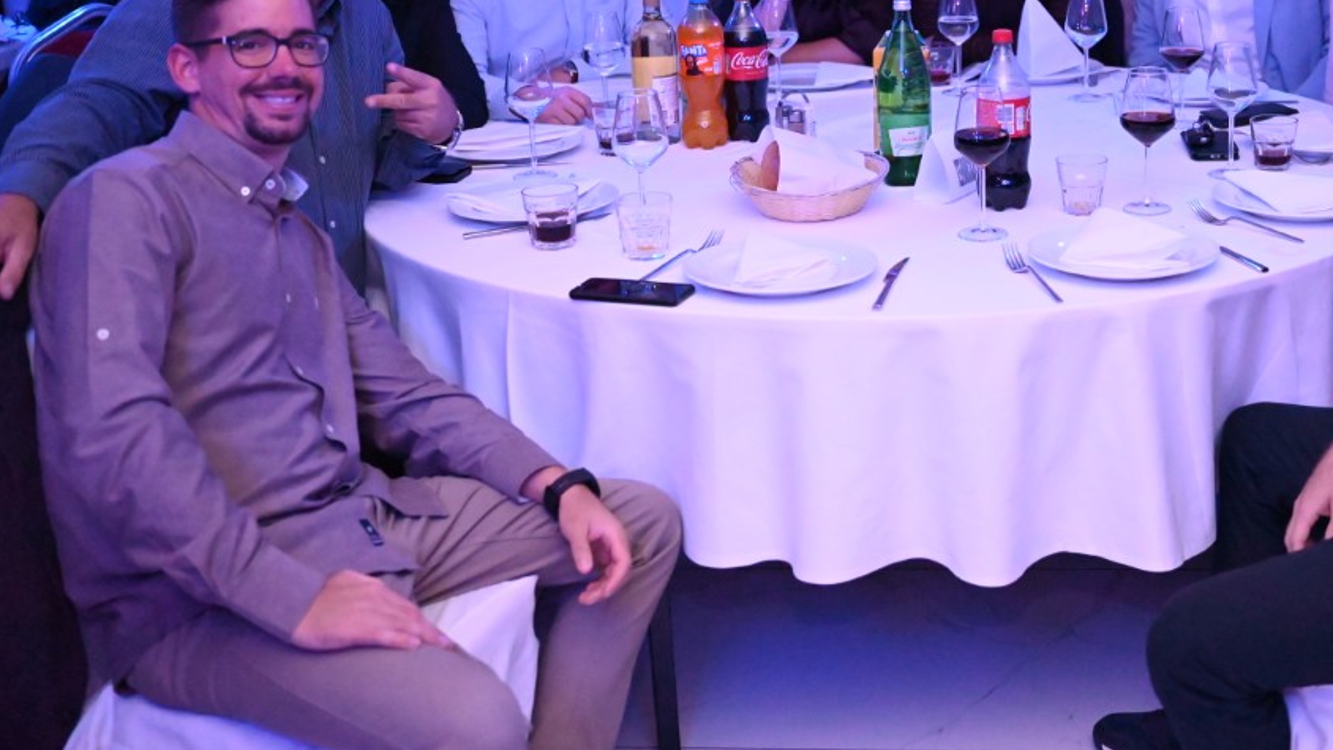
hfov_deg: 40.7
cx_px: 902
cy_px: 148
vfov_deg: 23.6
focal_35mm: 50
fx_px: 1768
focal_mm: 35
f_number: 2.8
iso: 16000
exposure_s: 1/250
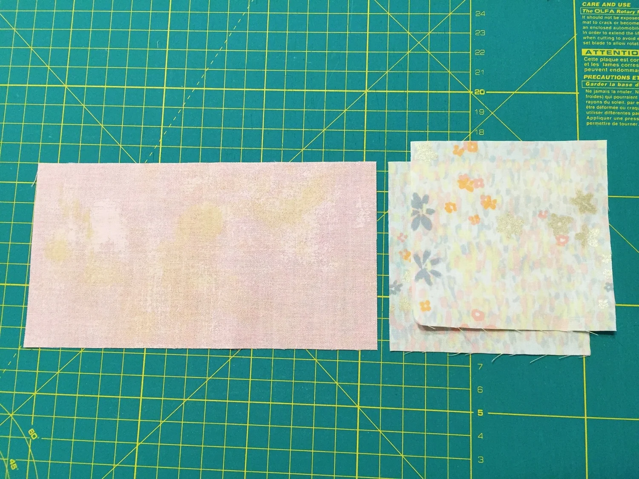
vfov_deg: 48.2
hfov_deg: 61.7
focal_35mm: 29
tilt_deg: -81.7
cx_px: 320
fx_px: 535
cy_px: 240
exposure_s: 1/33
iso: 160
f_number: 2.2
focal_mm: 4.15
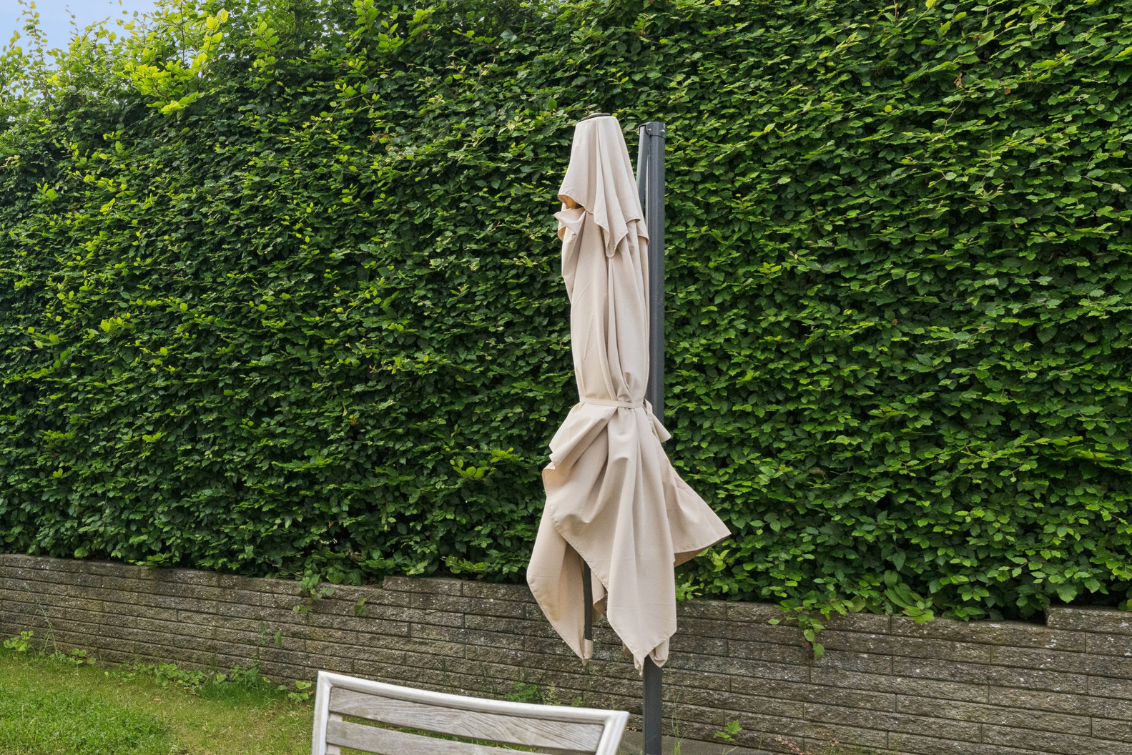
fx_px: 1132
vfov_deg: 36.8
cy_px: 433
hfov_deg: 46.8
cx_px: 76
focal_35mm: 36
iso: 1000
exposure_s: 1/1600
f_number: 5.6
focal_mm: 19
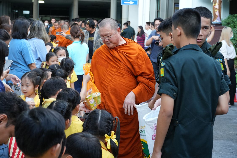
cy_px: 79
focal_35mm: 80
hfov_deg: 25.5
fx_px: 523
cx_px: 118
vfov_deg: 17.2
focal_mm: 53
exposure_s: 1/200
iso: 1000
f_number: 5
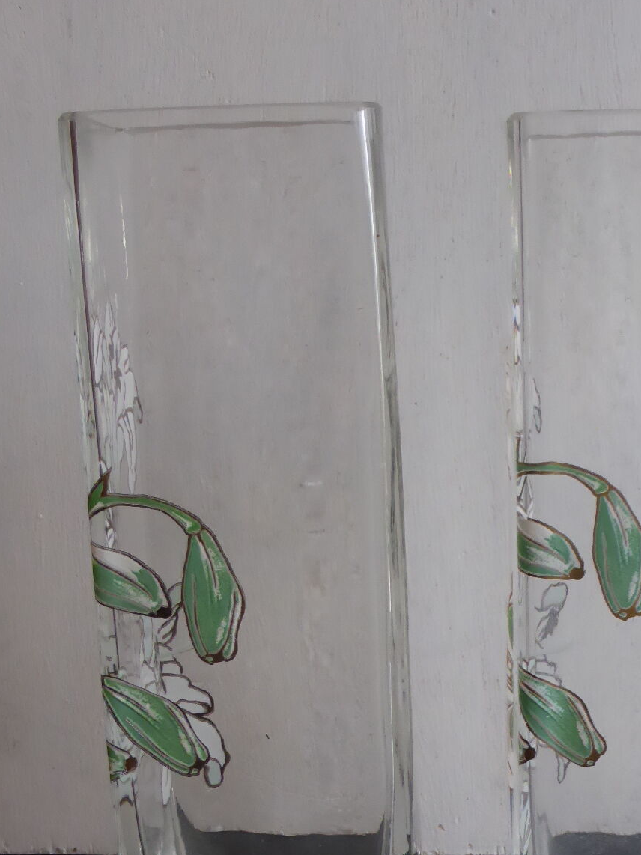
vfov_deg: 31.5
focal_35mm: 61
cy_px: 553
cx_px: 452
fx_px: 1507
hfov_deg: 23.9
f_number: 3.7
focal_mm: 6.1
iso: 320
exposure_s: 1/60
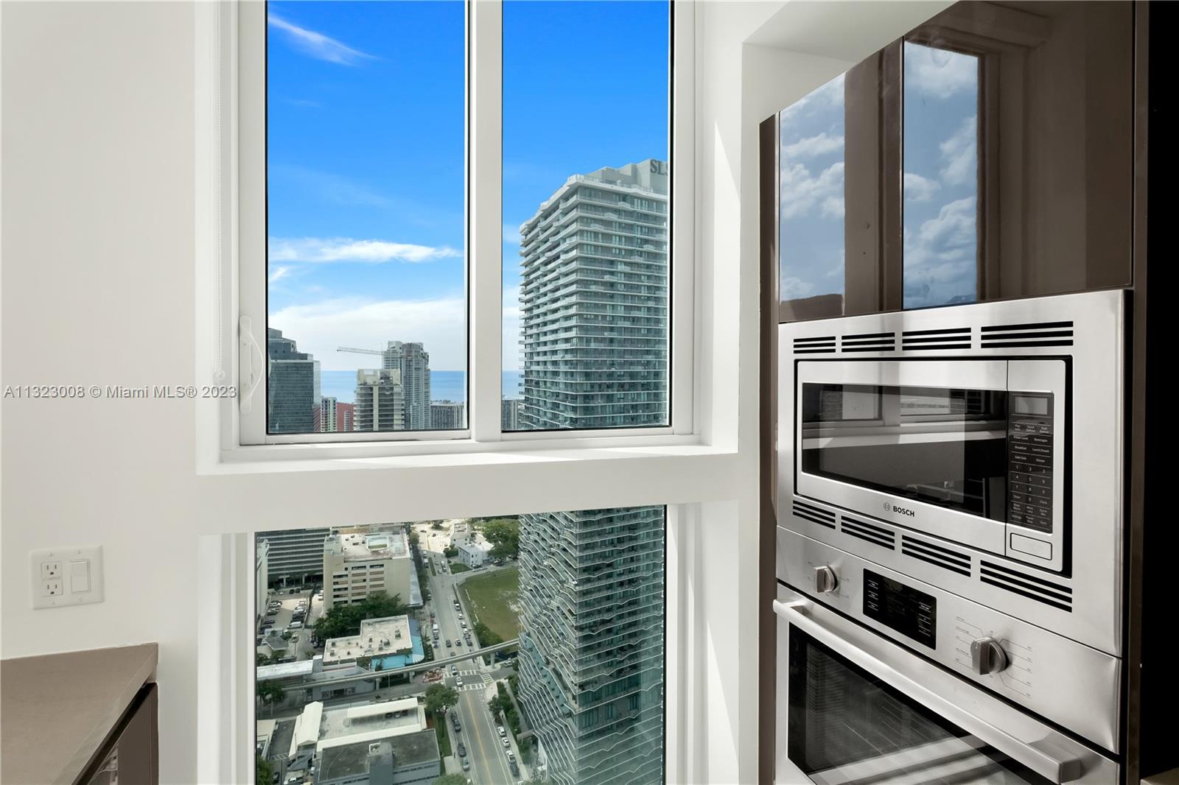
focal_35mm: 17
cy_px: 392
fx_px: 557
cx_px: 590
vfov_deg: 70.4
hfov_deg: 93.3
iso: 800
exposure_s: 1/200
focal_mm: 11.5
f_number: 8
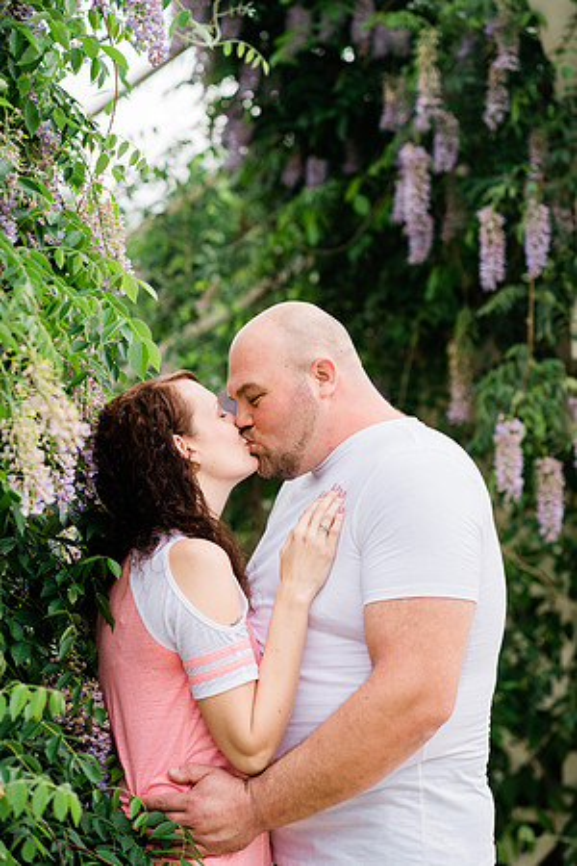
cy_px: 433
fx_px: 2043
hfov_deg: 16.1
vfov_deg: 23.9
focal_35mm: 85
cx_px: 288
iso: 320
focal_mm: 85
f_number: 2.8
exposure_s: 1/160
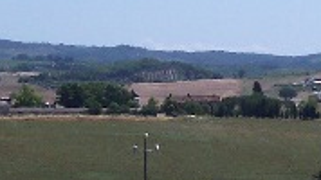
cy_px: 20
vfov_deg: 6.5
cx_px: 299
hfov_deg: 11.5
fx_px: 1583
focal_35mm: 186
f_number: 4.8
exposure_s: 1/1000
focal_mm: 8
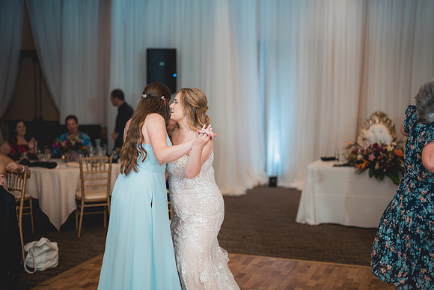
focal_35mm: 50
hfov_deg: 39.6
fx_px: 603
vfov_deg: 27.0
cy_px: 145
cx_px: 217
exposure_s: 1/250
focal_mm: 50
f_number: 1.2
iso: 80
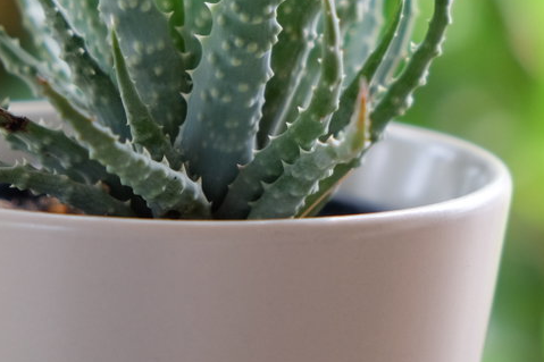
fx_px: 3142
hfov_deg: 9.9
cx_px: 348
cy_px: -51
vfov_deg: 6.6
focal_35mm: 208
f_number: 4
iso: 200
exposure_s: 1/90
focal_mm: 55
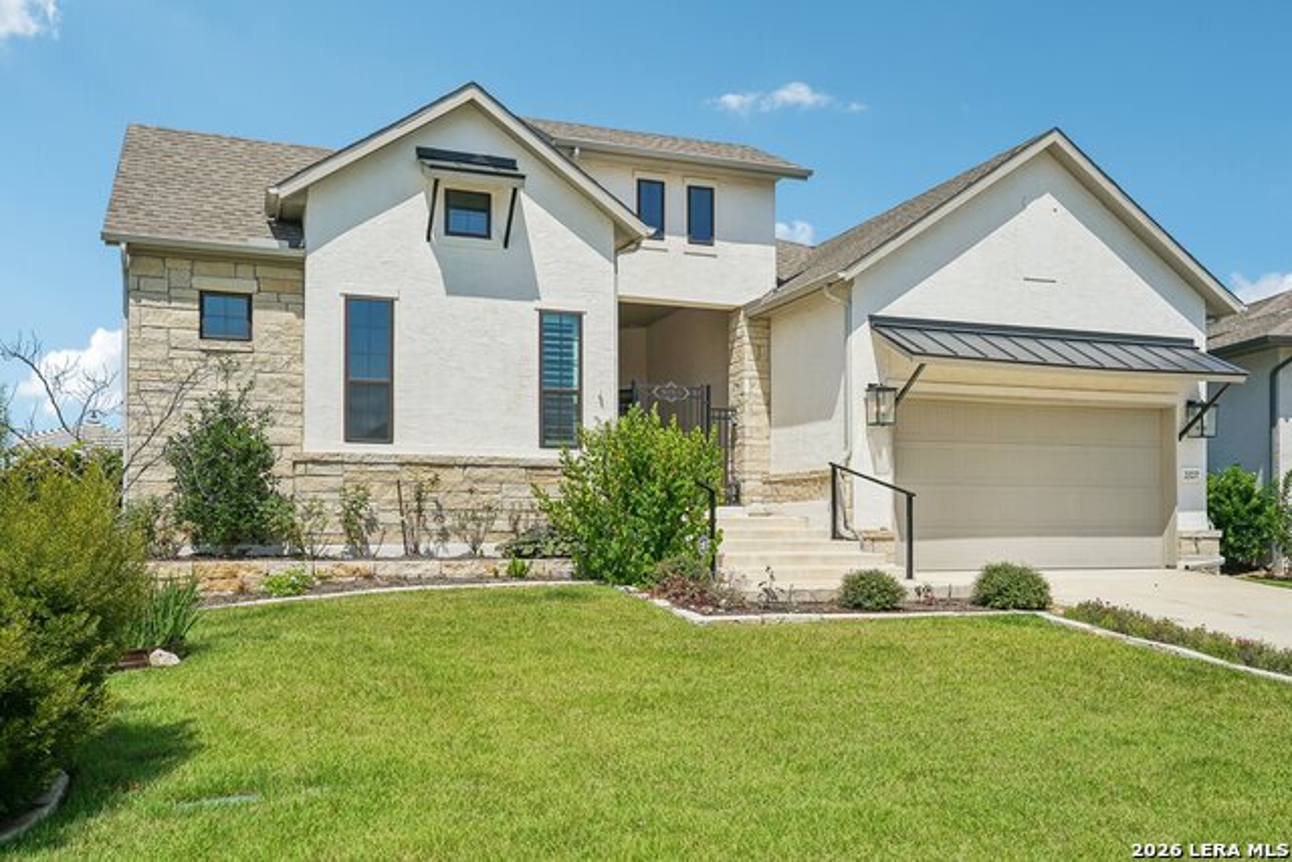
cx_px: 646
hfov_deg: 61.9
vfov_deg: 43.6
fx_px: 1077
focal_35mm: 30
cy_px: 431
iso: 200
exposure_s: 1/800
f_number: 8
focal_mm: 30
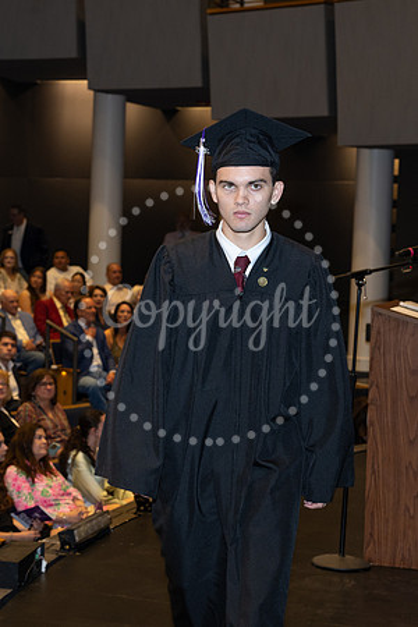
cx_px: 66
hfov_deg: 17.3
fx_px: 1358
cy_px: 314
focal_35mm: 78
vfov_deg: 26.0
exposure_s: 1/80
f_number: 5
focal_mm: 52
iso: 1000
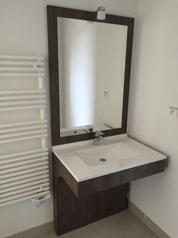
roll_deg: -0.4
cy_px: 119
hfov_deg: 48.2
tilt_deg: -12.5
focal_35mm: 29
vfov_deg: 61.7
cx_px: 89
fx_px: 199
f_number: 2.2
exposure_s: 1/33
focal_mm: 4.15
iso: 200
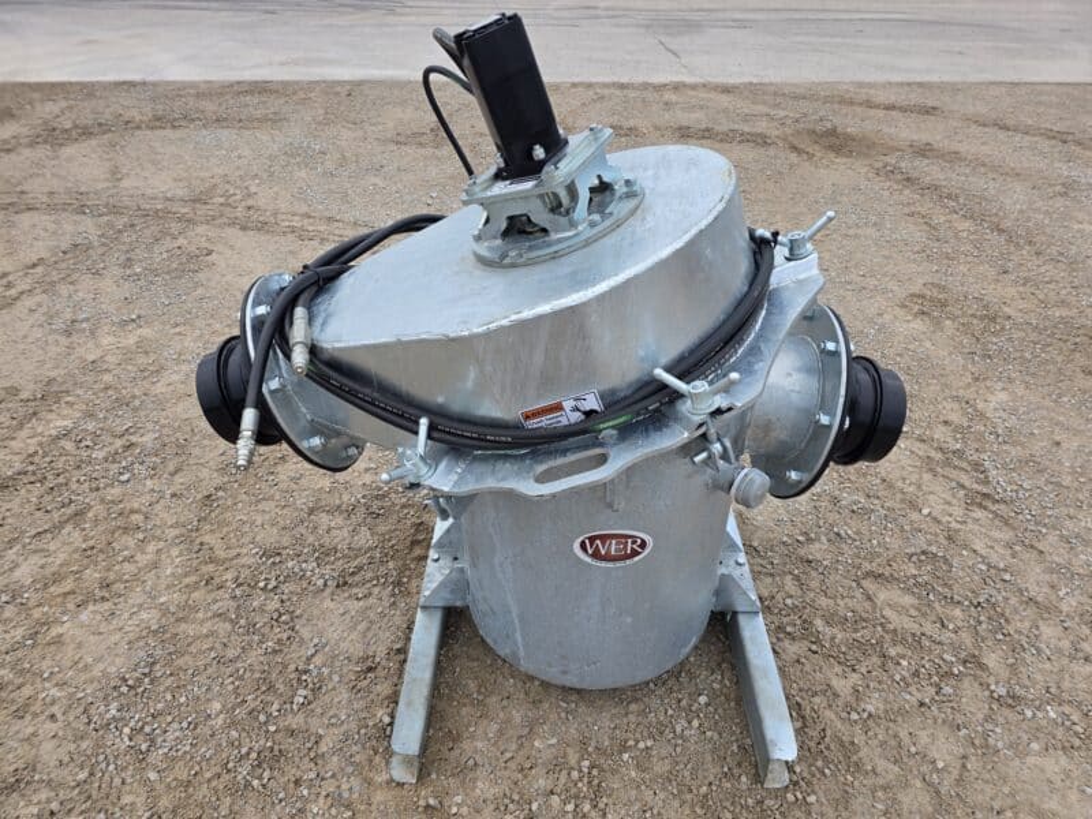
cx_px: 546
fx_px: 726
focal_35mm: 23
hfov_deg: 73.9
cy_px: 410
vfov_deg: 58.9
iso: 80
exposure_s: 1/1889
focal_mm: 6.3
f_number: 1.7
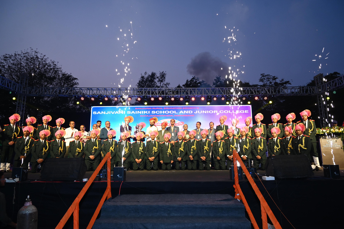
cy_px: 114
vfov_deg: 53.1
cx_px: 172
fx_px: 229
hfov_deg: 73.8
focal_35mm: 24
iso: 1600
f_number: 5
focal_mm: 24
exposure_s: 1/125
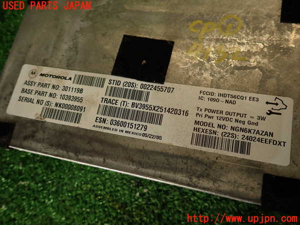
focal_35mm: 25
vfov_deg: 54.9
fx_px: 217
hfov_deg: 69.4
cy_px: 112
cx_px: 150
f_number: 2
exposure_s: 1/100
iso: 100
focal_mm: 4.5
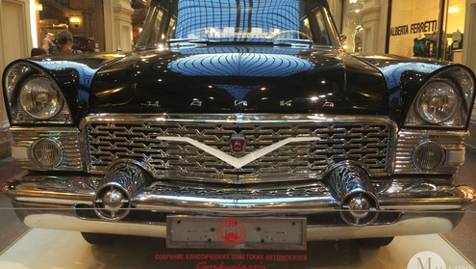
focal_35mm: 33
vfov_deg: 35.6
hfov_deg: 59.5
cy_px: 114
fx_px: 417
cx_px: 238
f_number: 2.2
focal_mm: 4.12
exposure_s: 1/33
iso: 80
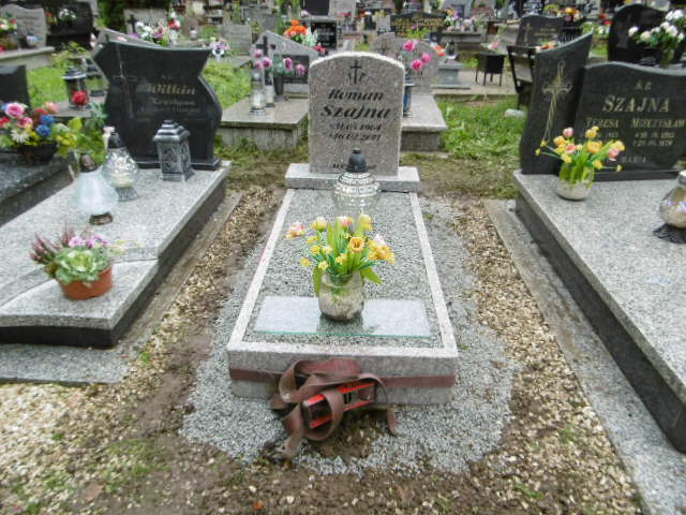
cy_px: 258
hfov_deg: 71.6
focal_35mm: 24
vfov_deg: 56.8
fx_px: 476
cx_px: 343
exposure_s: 1/200
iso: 100
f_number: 3.1
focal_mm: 4.3
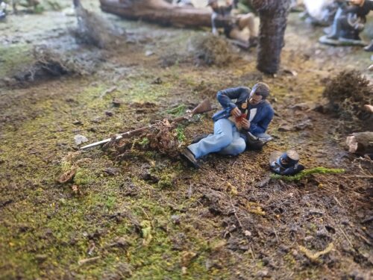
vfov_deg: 53.1
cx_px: 186
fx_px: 280
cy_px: 140
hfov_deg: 67.3
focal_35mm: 26
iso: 800
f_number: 1.8
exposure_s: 1/17.1
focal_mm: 3.98
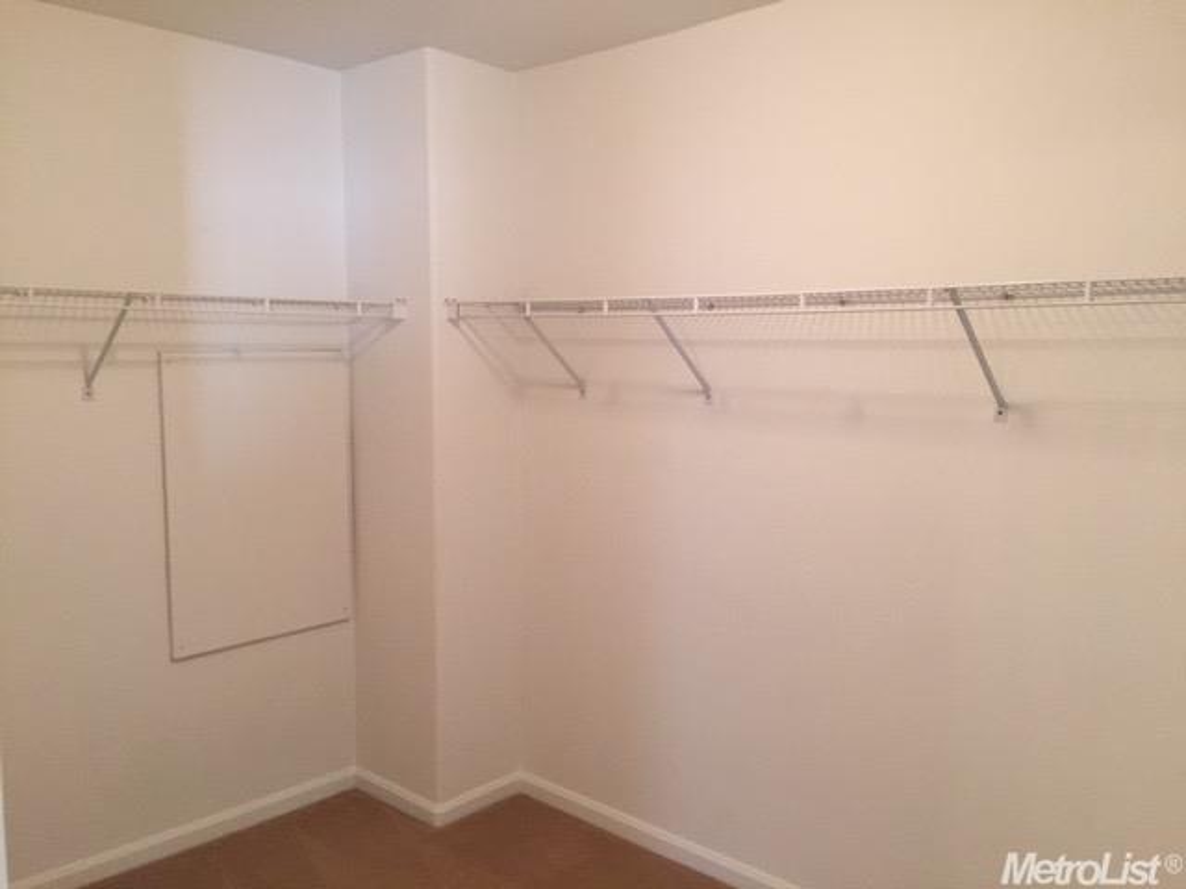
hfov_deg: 61.7
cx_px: 593
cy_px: 444
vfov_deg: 48.2
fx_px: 994
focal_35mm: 29
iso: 125
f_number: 2.2
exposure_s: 1/30
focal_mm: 4.15
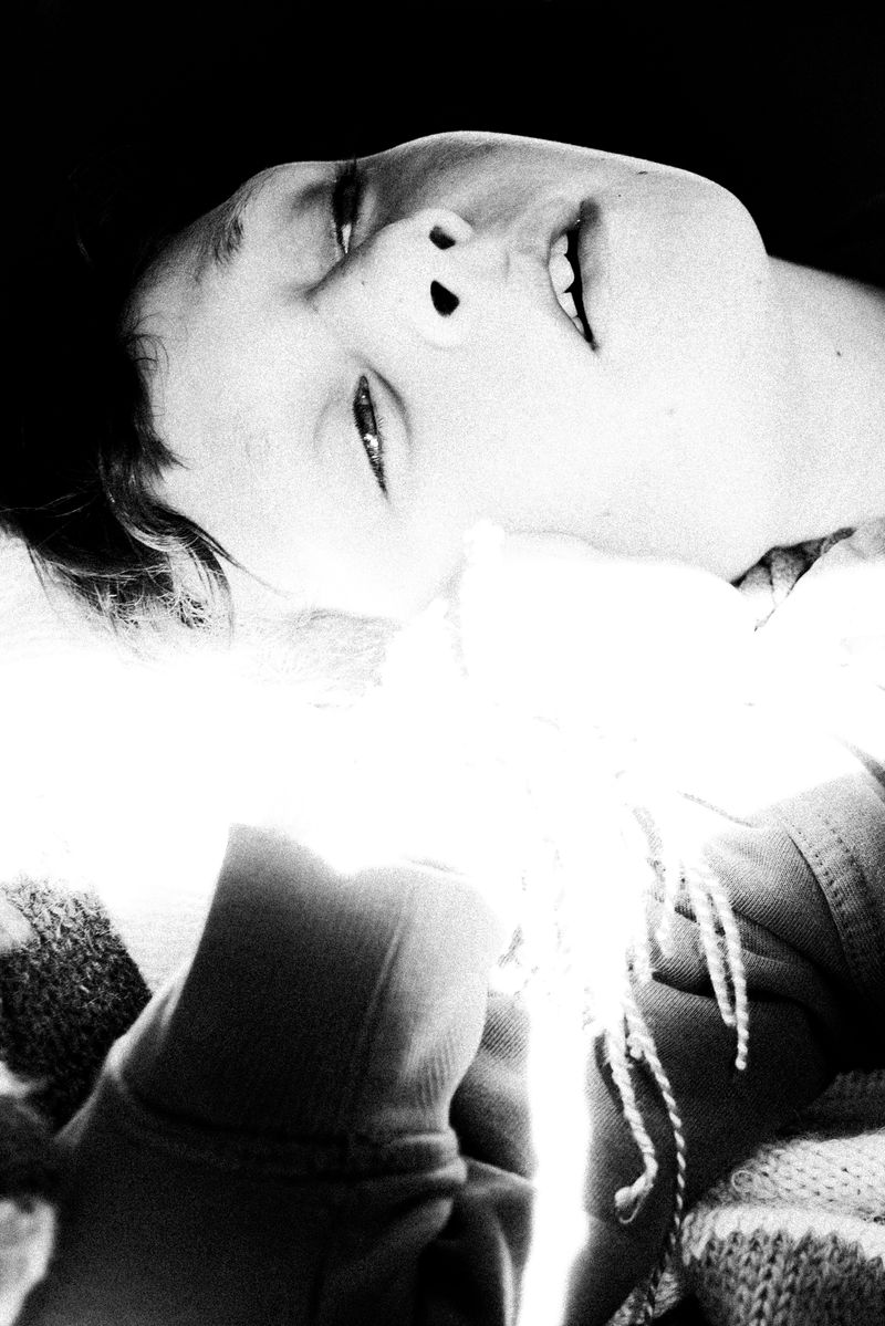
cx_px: 1020
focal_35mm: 55
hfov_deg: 22.8
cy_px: 627
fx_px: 2039
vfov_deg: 36.0
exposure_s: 1/125
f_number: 3.5
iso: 1250
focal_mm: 35
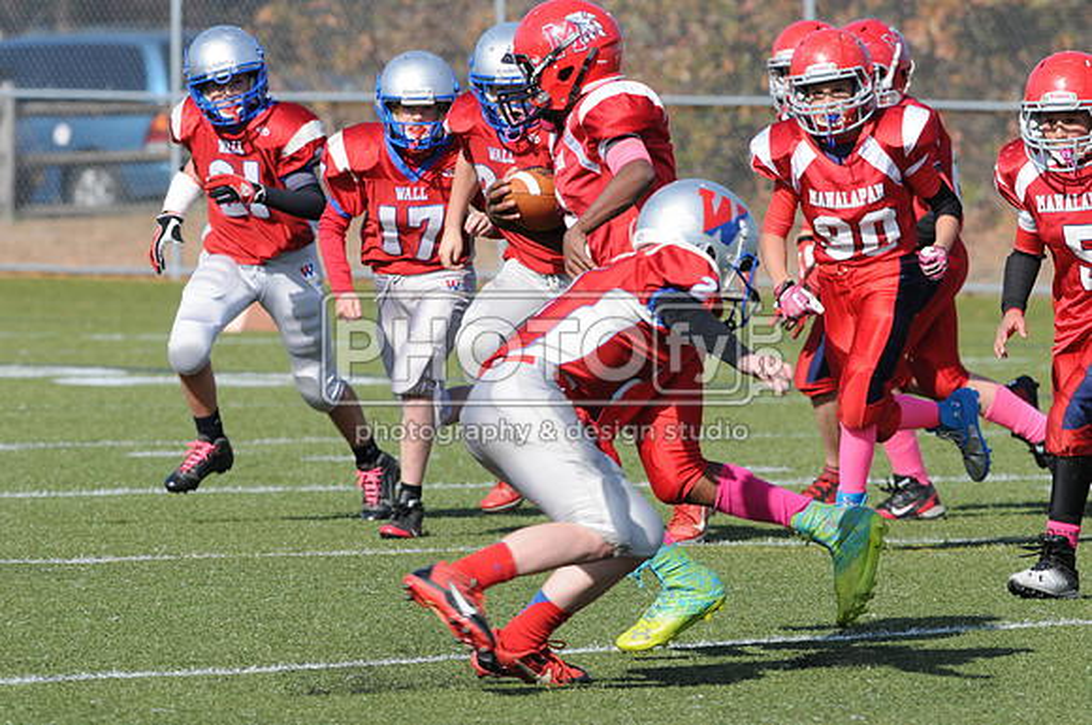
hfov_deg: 4.6
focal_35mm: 450
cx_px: 546
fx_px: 13631
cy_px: 362
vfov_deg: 3.0
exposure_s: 1/500
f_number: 8
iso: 200
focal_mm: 300
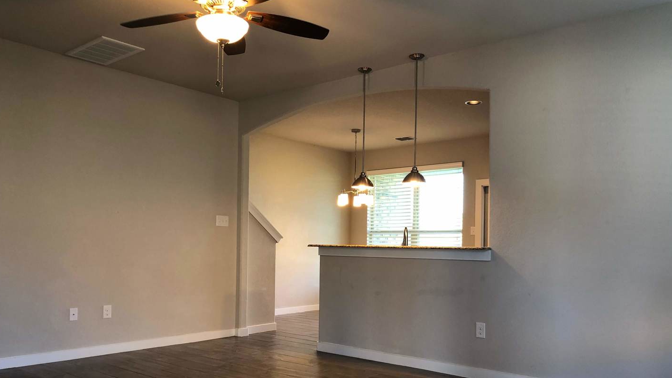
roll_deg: -0.6
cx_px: 335
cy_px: 240
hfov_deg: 62.6
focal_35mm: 31
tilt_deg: +2.3
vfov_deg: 37.5
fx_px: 552
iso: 40
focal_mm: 4
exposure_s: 1/24
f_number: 1.8
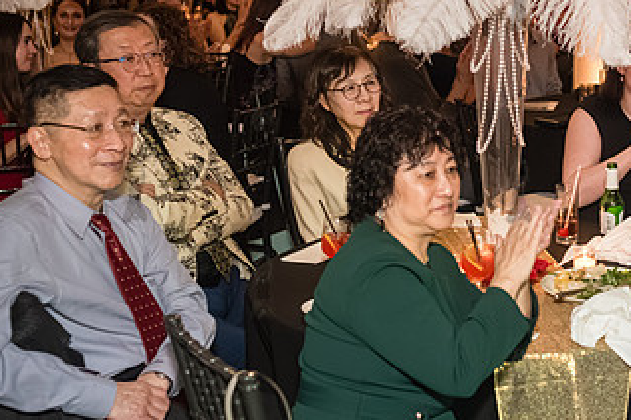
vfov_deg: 20.0
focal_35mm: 68
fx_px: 1192
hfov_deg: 29.1
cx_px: 497
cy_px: 186
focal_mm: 35
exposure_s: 1/250
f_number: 3.2
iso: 8000
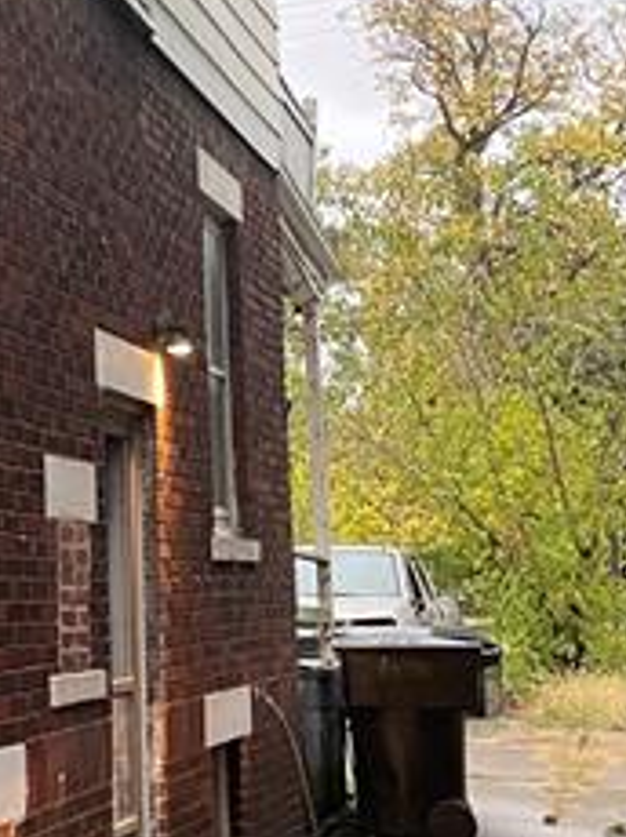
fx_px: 2102
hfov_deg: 15.3
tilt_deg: +9.8
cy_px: 178
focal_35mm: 87
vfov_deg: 22.3
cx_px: -382
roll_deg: -0.8
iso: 160
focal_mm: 4.2
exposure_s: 1/60
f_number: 1.6
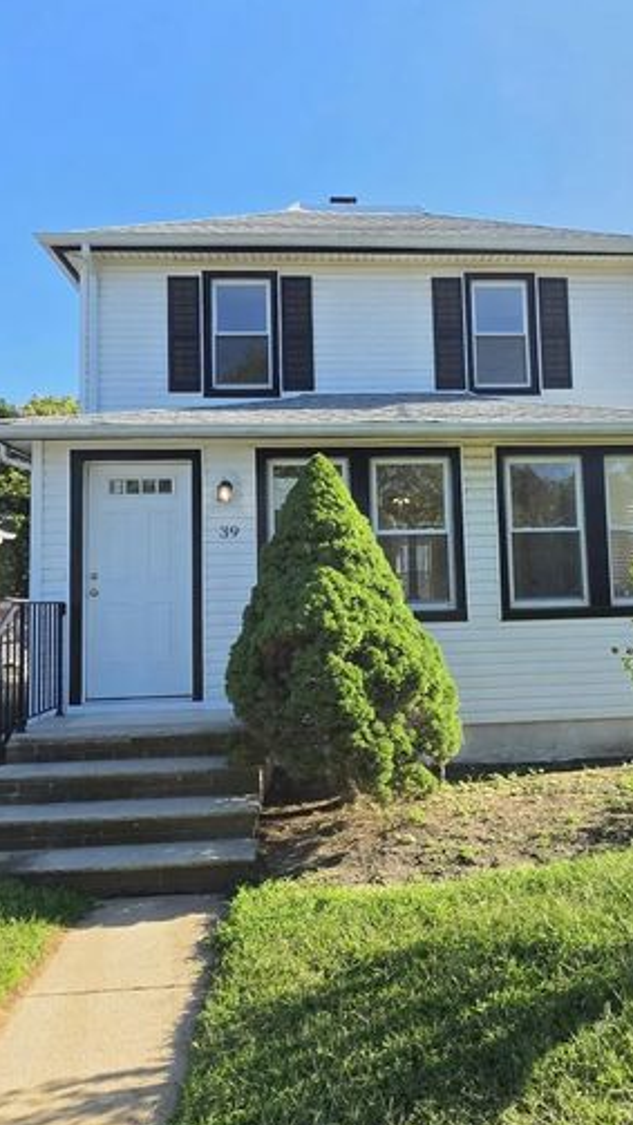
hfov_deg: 47.3
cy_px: 536
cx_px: 389
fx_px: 716
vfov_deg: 76.3
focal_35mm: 24
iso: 40
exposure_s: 1/878
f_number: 1.9
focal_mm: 2.2
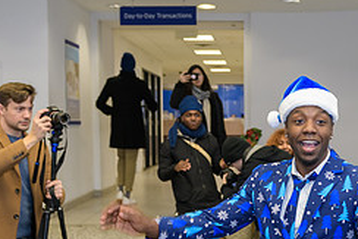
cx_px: 299
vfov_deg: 19.7
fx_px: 687
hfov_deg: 28.4
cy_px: 168
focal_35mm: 69
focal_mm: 29
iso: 1000
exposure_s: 1/125
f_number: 3.2
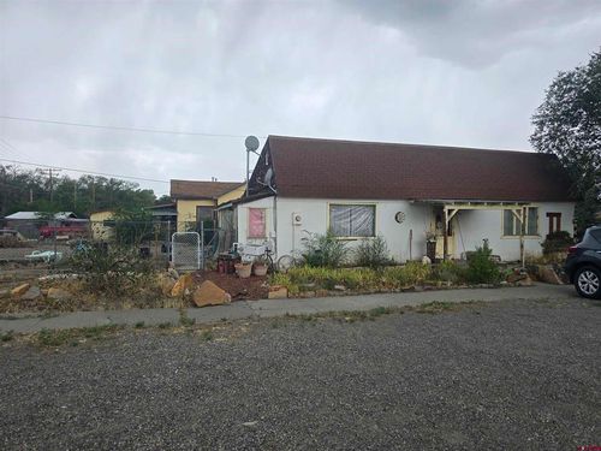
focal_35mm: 23
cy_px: 226
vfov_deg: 58.9
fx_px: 399
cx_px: 300
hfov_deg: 73.9
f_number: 1.7
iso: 16
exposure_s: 1/180
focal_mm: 6.3
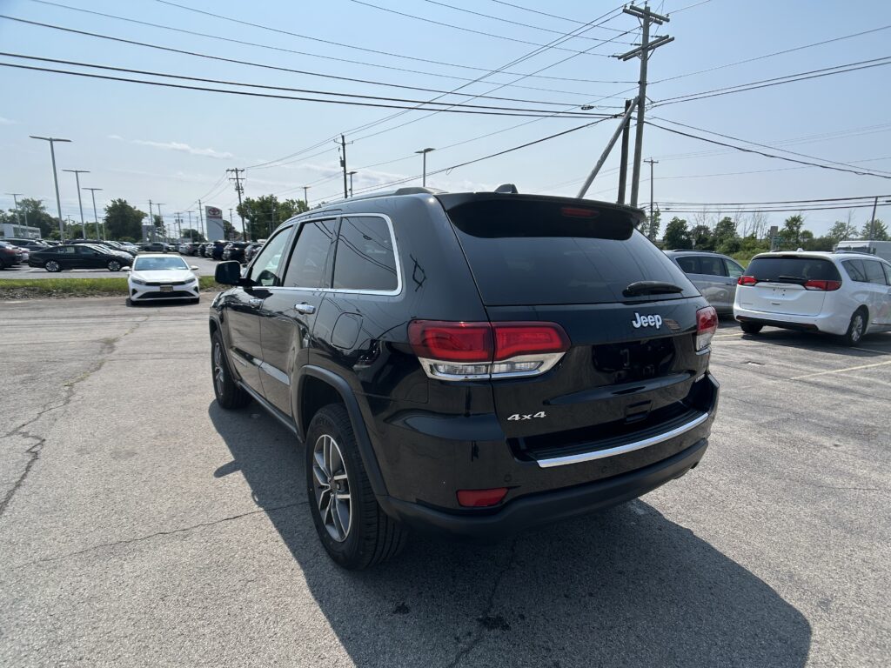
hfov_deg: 67.3
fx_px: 669
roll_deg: -1.4
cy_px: 334
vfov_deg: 53.1
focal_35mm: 26
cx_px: 446
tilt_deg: -10.7
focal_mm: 5.7
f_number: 1.5
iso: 50
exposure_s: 1/6211
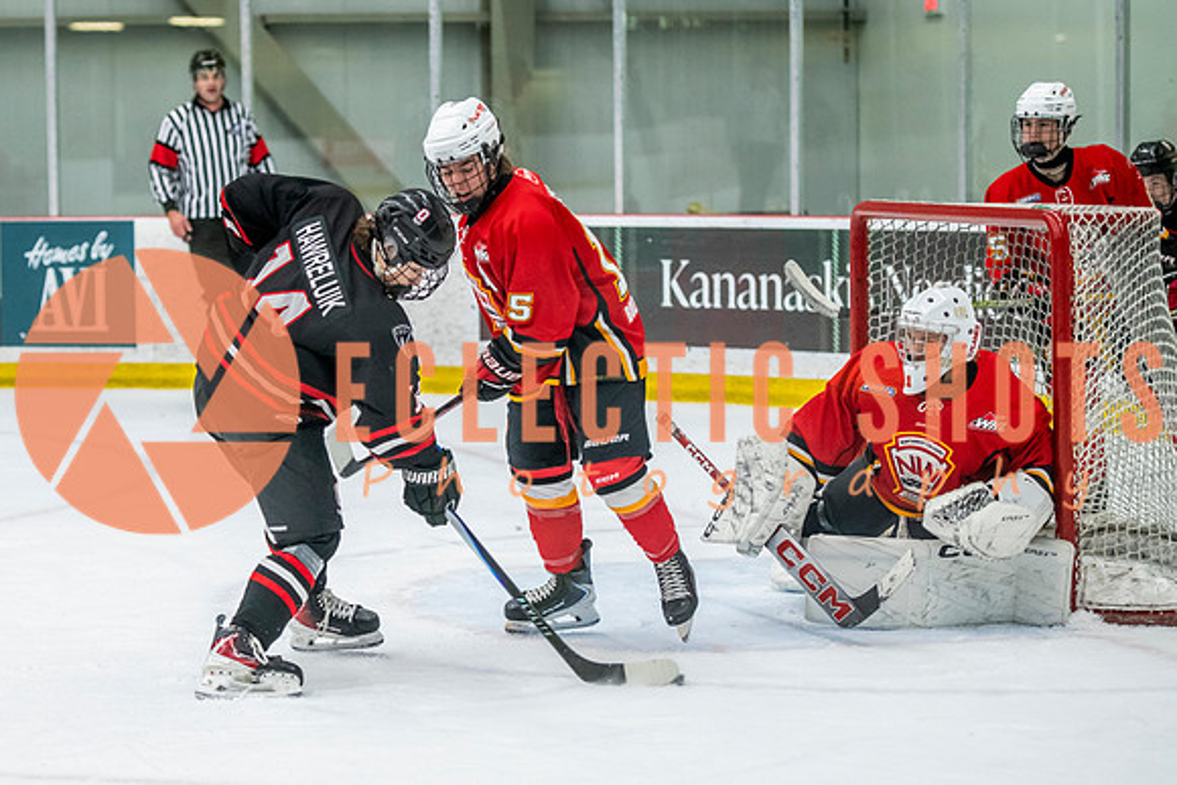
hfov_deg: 15.4
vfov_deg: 10.3
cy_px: 416
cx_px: 374
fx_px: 4340
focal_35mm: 133
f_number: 3.2
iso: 2000
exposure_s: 1/640
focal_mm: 95
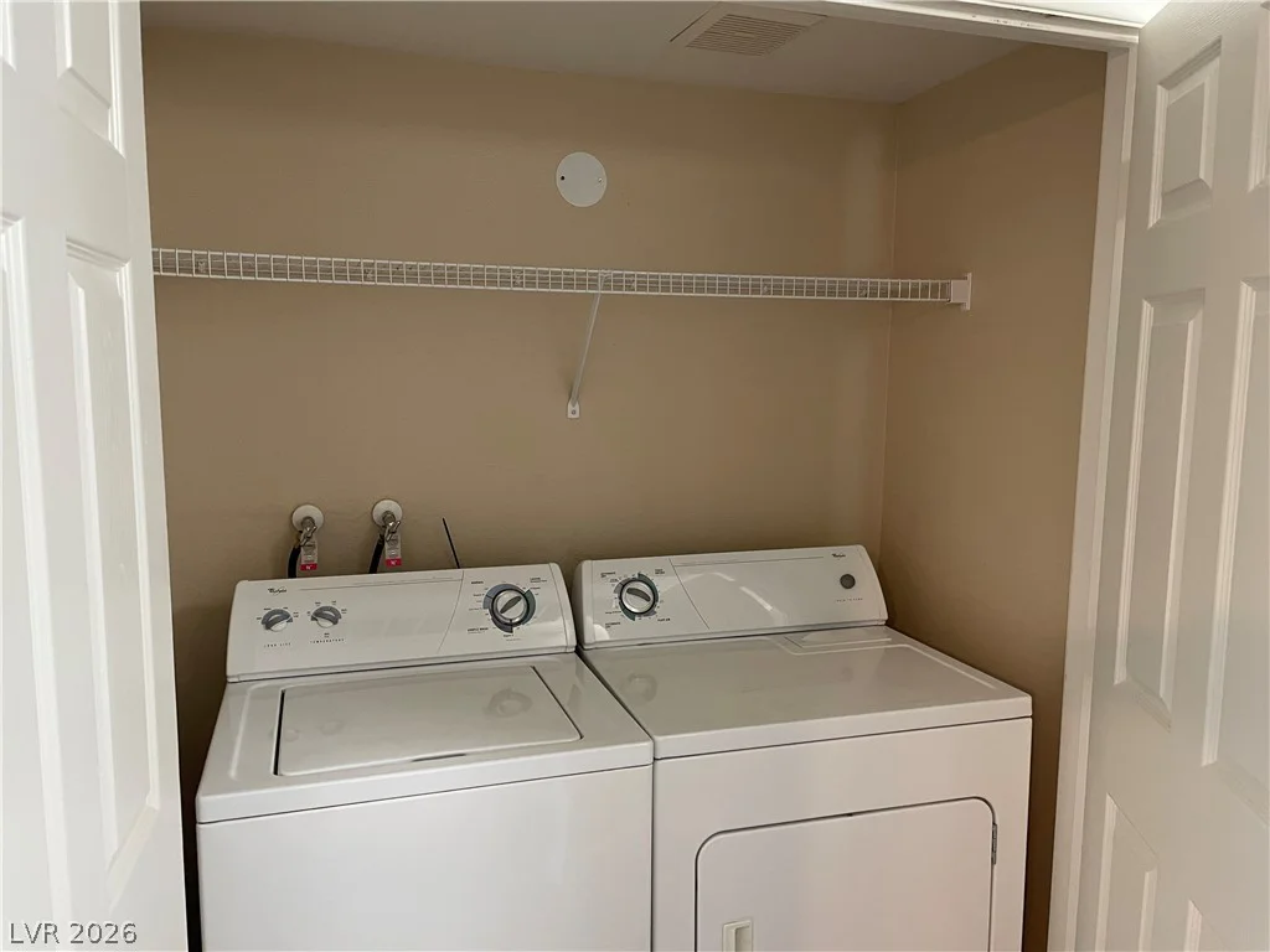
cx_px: 635
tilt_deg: -7.2
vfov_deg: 53.1
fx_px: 954
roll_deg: +0.6
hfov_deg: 67.3
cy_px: 476
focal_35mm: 26
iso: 200
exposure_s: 1/60
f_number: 1.6
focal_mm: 4.2
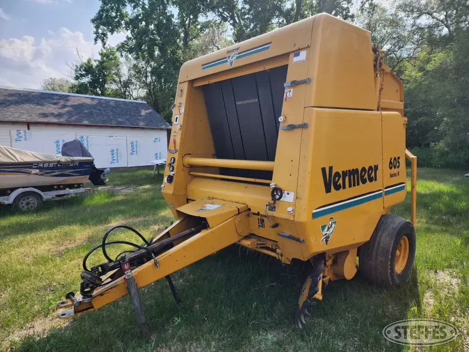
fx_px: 312
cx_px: 234
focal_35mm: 23
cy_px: 176
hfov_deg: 73.9
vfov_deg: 58.9
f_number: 1.8
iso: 12
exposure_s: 1/728
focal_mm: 6.4
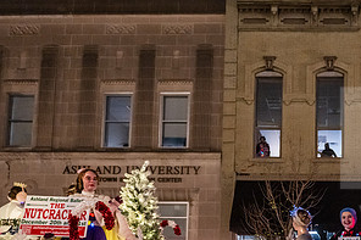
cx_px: 304
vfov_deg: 27.2
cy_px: 235
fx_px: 471
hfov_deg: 39.7
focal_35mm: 47
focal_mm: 24
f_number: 2.8
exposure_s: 1/200
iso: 5000
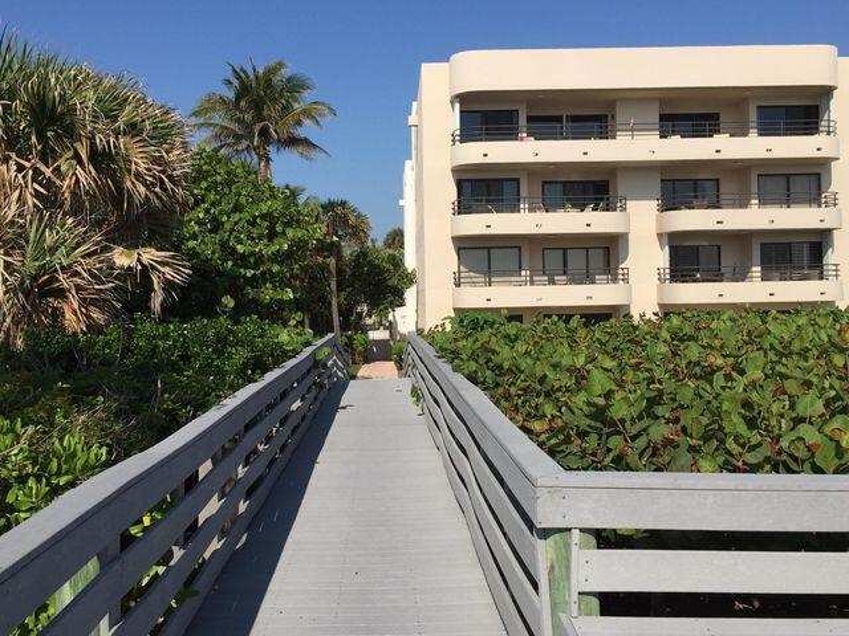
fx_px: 711
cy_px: 318
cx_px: 424
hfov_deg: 61.7
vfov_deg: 48.2
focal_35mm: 29
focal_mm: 4.15
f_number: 2.2
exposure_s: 1/3597
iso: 32
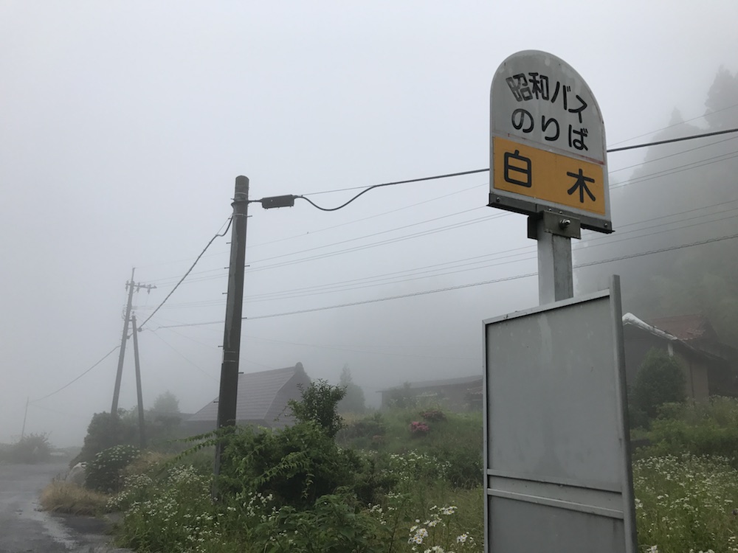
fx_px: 597
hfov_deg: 63.4
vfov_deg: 49.7
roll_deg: -2.1
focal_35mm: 28
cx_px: 369
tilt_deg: +15.2
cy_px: 276
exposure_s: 1/847
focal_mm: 3.99
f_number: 1.8
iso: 20
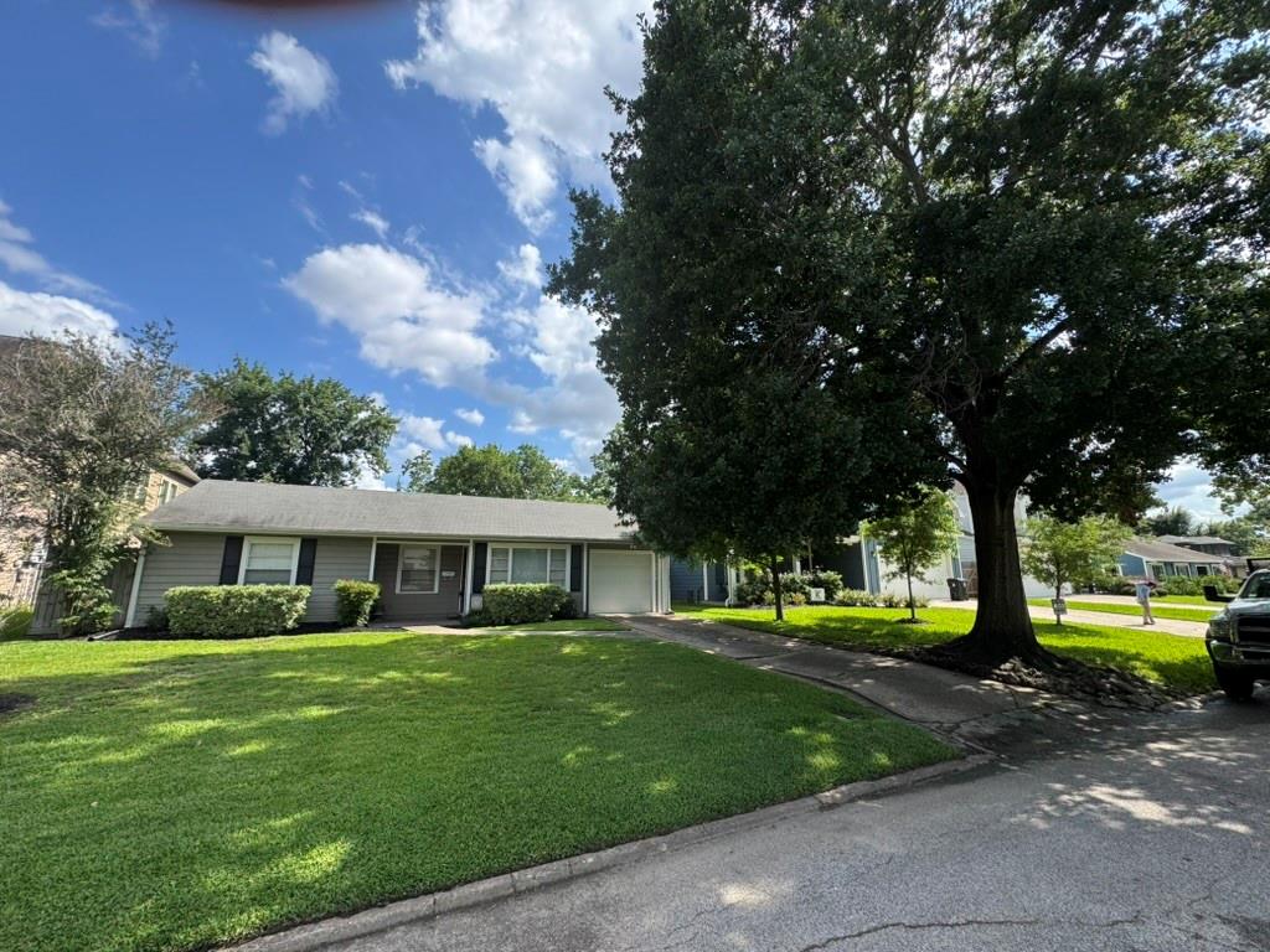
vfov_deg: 85.7
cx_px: 635
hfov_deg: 102.1
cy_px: 476
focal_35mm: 14
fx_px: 514
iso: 50
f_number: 2.2
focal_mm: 2.22
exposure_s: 1/1217
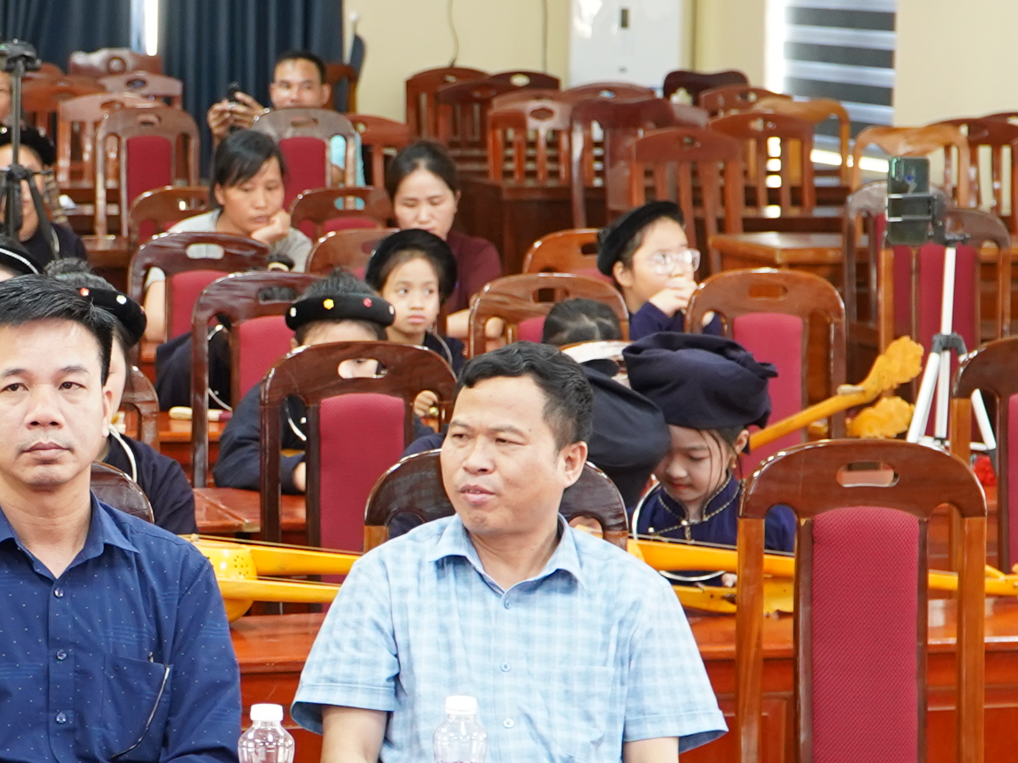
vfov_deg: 11.6
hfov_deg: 15.2
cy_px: 504
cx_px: 102
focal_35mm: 128
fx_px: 3763
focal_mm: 36
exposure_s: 1/20
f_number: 4
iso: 1000
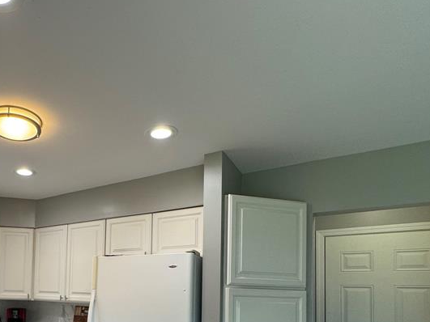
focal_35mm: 27
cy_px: 276
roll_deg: -1.8
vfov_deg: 47.3
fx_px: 335
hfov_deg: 60.6
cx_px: 92
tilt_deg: +4.3
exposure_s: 1/120
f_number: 2.2
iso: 100
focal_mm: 2.22
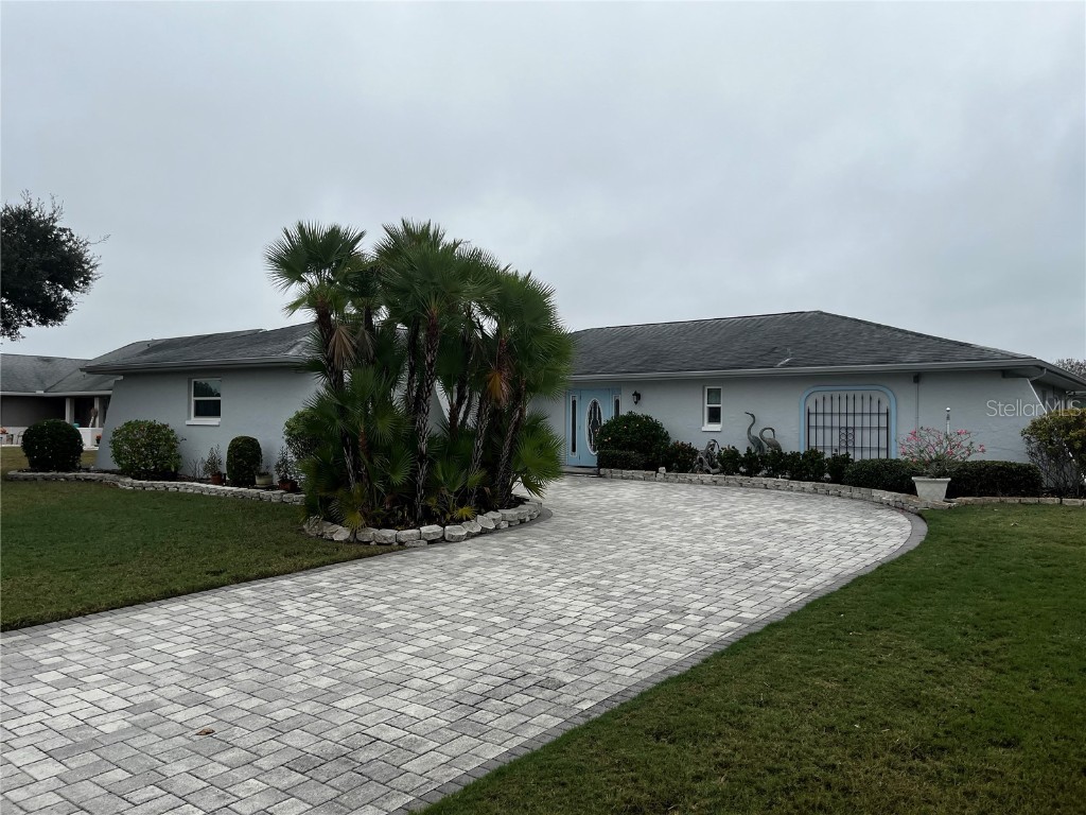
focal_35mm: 26
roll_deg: -0.5
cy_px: 408
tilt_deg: +1.1
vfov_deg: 53.1
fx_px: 816
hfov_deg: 67.3
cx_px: 543
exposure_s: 1/1923
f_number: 1.6
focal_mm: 5.1
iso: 50
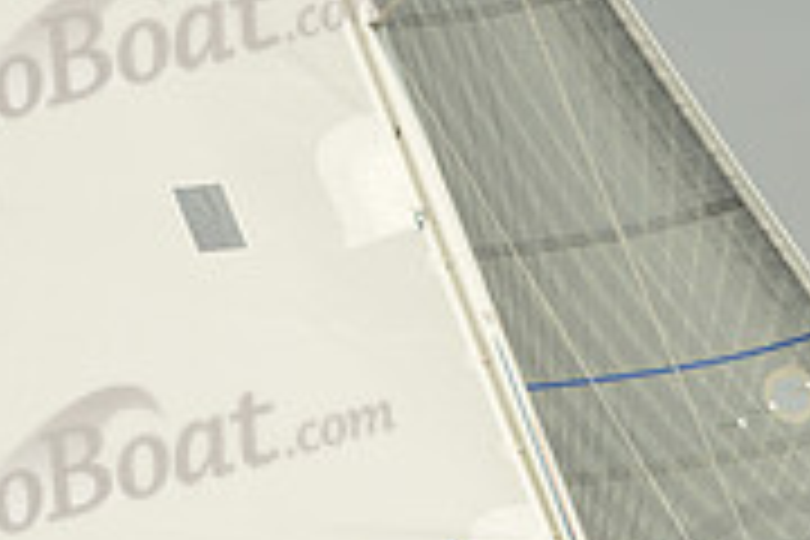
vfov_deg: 4.2
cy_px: 650
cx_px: 630
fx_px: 7379
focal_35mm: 328
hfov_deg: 6.3
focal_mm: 102
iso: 320
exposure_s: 1/1250
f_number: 10
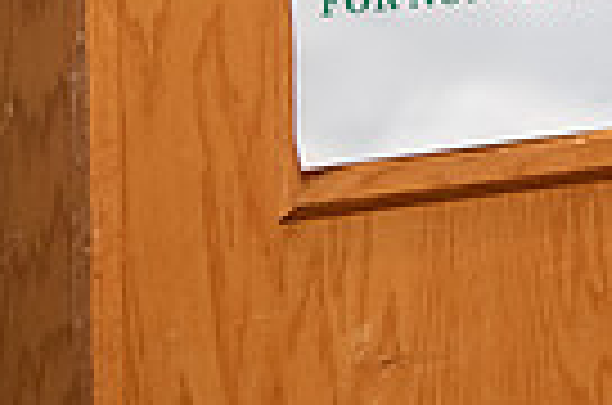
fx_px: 3630
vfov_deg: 6.3
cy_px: -254
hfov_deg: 9.0
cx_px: 1287
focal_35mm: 214
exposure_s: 1/160
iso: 2000
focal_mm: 50
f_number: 3.2
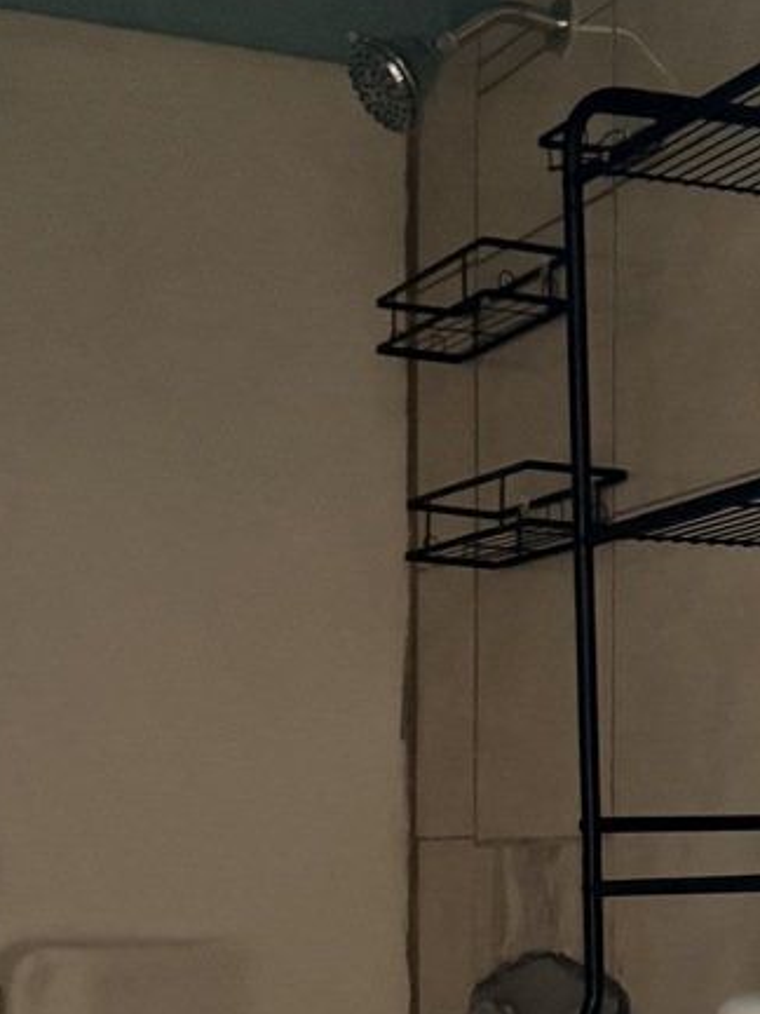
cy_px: 1059
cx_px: 528
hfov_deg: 18.4
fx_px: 2342
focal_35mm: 80
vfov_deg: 23.2
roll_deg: +0.9
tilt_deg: -4.3
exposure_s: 1/30
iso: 1000
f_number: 1.78
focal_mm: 6.76
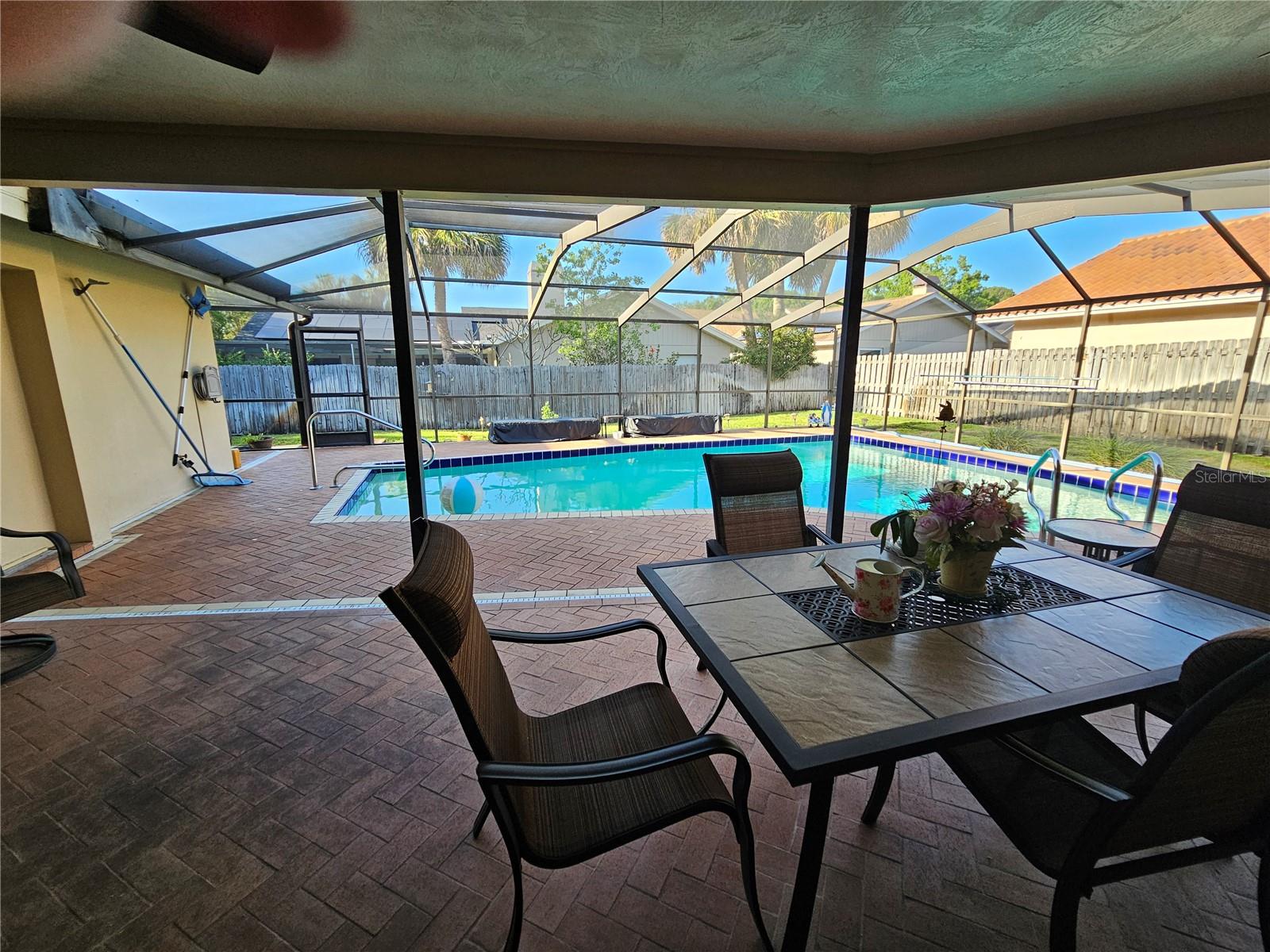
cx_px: 635
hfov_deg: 106.2
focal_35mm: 13
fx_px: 477
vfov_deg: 89.9
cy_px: 476
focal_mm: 2.2
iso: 80
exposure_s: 1/239
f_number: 2.2
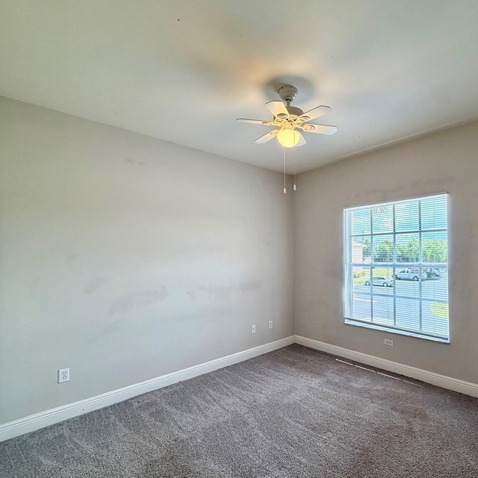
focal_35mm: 18
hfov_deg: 79.1
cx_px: 302
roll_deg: +1.3
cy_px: 255
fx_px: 281
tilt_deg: -0.5
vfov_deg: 80.6
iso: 125
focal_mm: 2.22
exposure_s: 1/120
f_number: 2.2
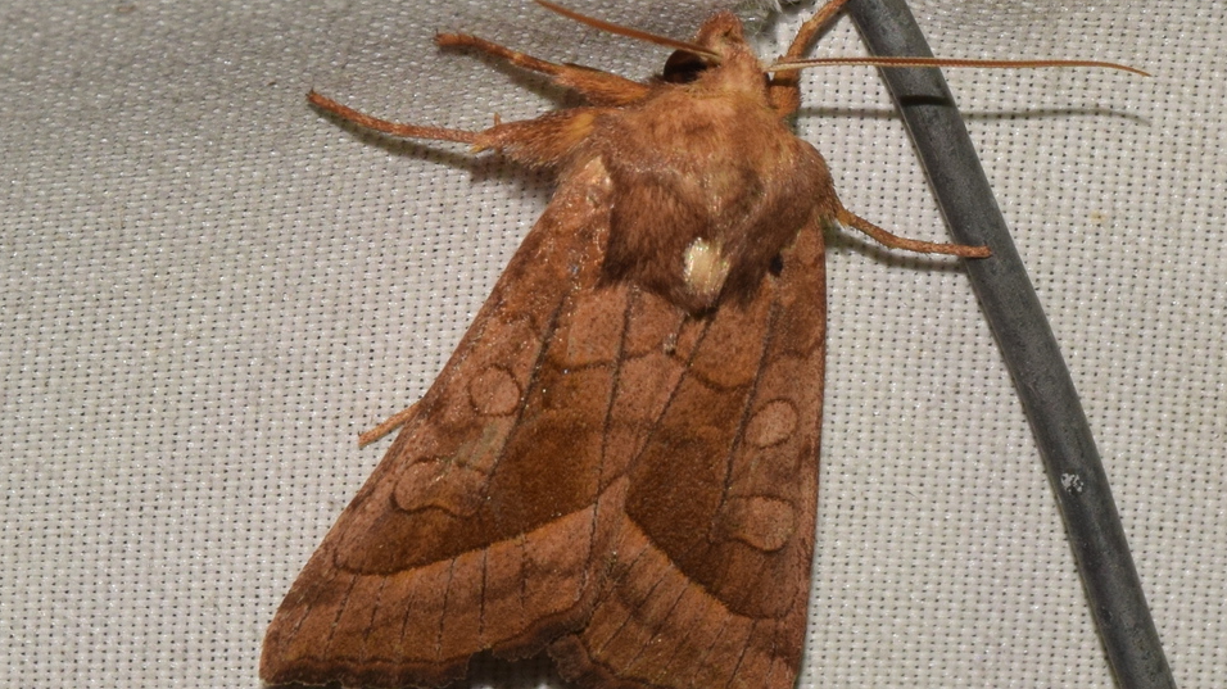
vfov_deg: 5.5
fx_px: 7188
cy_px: 371
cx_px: 614
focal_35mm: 221
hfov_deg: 9.8
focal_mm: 140
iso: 500
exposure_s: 1/160
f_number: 14
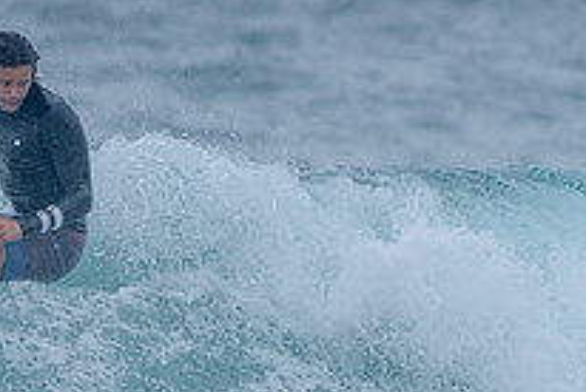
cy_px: 376
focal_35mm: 1724
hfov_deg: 1.2
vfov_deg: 0.8
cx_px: -20
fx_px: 28103
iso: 500
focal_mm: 500
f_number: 5.6
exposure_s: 1/1250
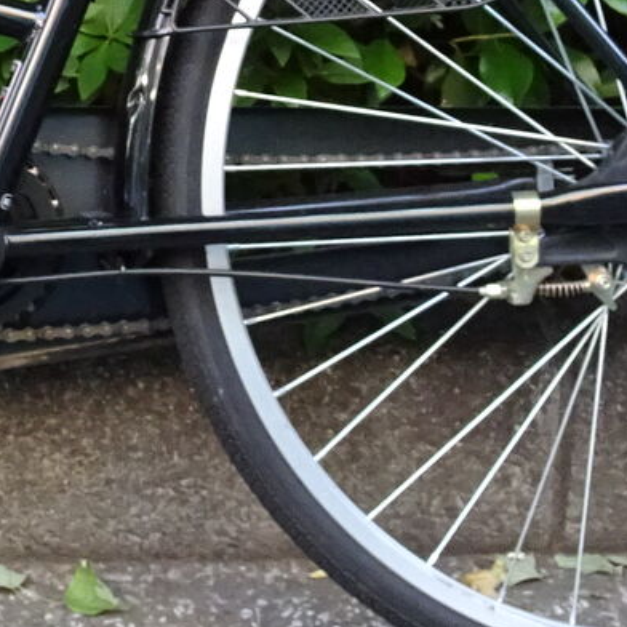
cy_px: -6
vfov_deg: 16.4
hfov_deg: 16.0
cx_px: -158
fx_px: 2131
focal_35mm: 104
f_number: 3.5
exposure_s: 1/80
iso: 640
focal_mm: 4.1
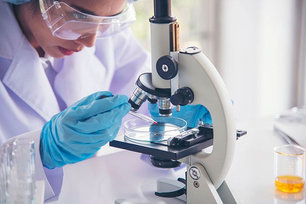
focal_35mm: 120
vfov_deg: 11.4
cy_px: 102
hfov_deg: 17.1
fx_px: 1020
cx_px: 153
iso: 320
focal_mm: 120
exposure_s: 1/250
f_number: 4
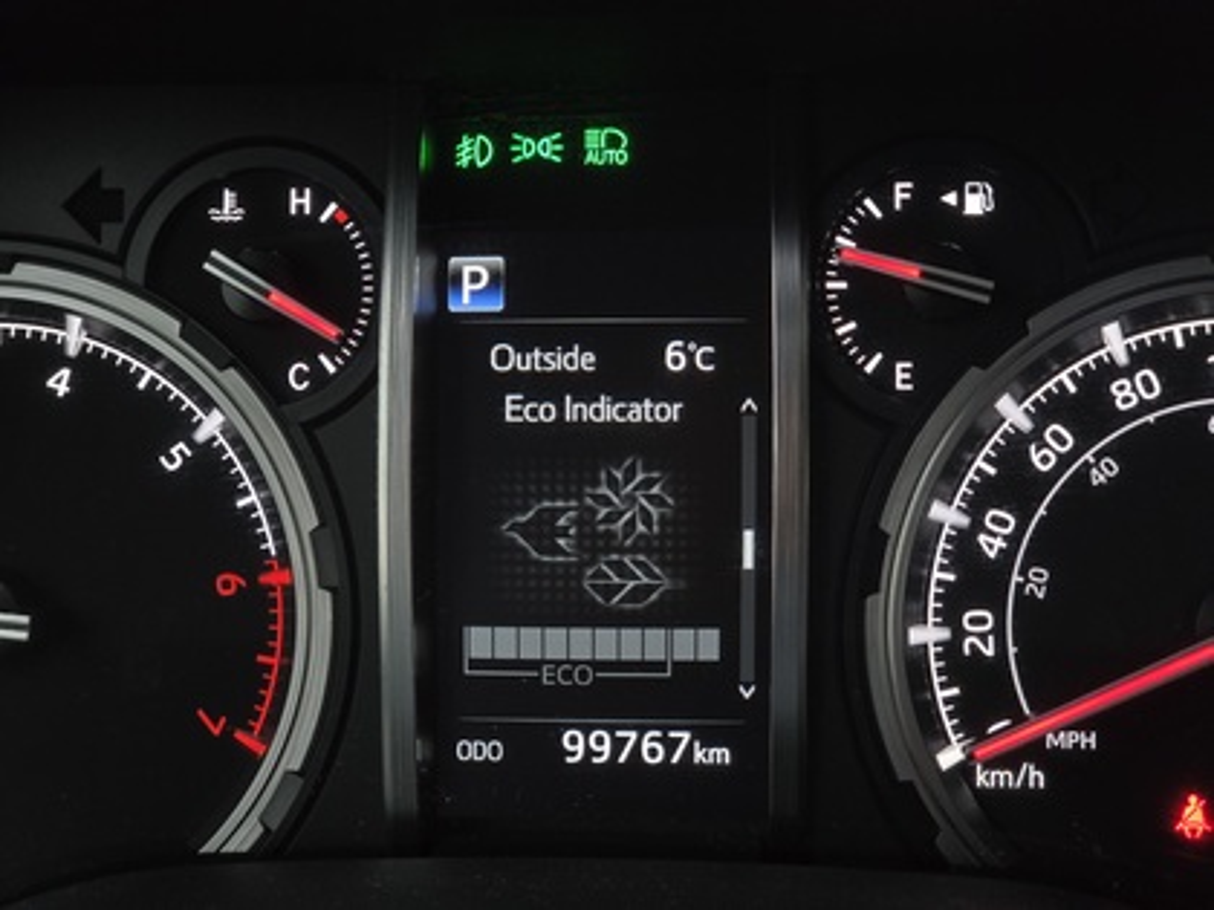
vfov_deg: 21.3
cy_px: 455
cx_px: 607
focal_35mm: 69
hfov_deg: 28.2
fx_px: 2420
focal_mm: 7
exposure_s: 1/120
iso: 200
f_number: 2.4
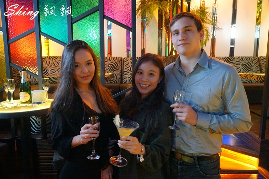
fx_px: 202
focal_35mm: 27
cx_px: 134
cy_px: 90
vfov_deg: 47.9
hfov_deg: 67.4
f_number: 4
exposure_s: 1/8
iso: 6400
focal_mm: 27
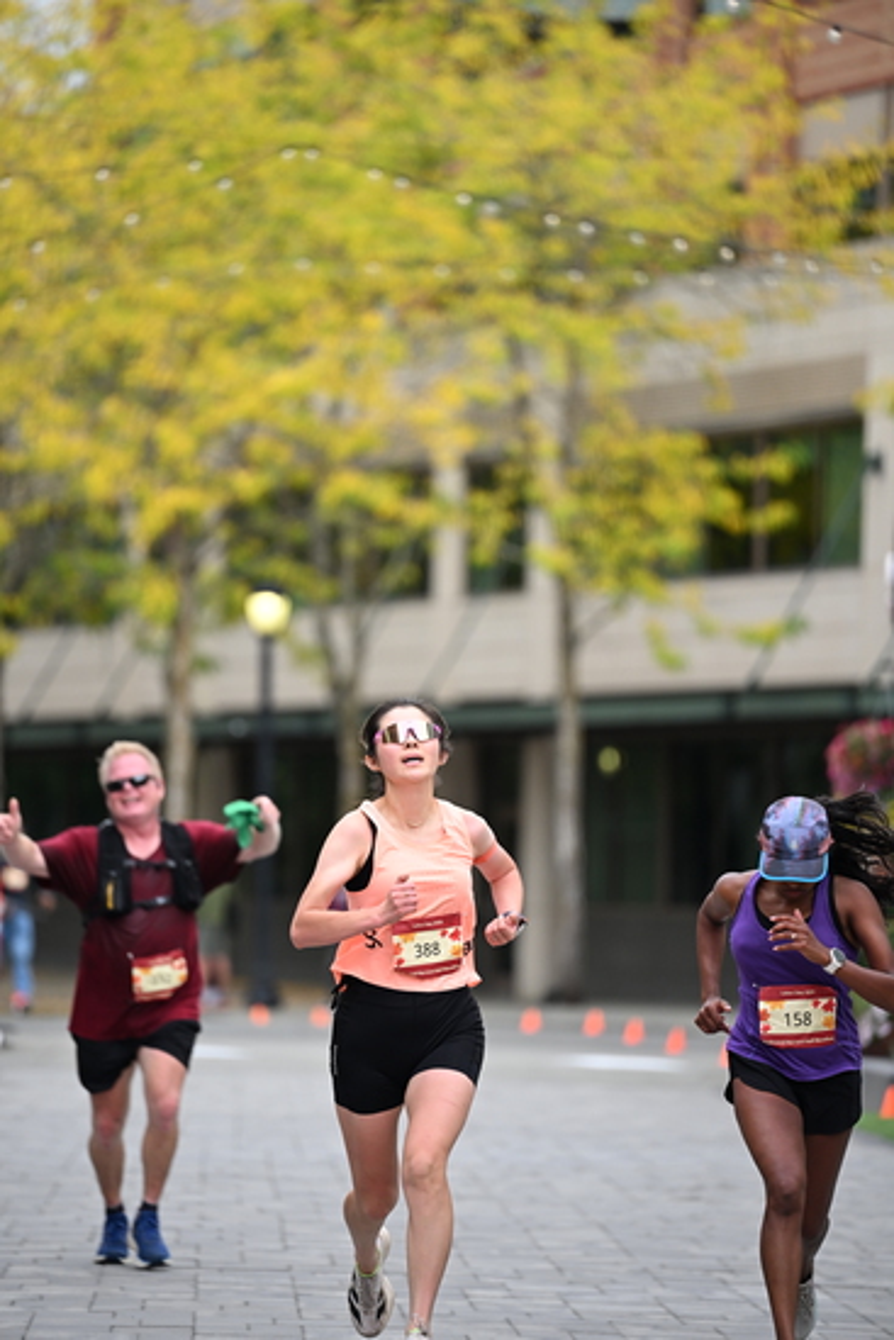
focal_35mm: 190
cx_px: 447
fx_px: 7072
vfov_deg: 10.8
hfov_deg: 7.2
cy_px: 670
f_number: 2.8
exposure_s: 1/2000
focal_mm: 190
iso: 640
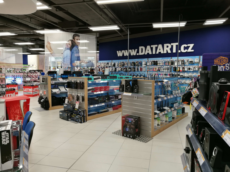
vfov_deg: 51.4
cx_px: 115
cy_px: 86
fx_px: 179
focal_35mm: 27
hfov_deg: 65.3
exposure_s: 1/50
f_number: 2.2
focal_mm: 4.5
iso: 100
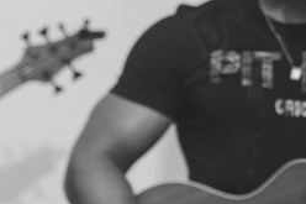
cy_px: 365
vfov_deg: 5.6
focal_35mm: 242
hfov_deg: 8.0
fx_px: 2056
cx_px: -366
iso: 1250
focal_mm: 50
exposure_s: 1/250
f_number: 2.8
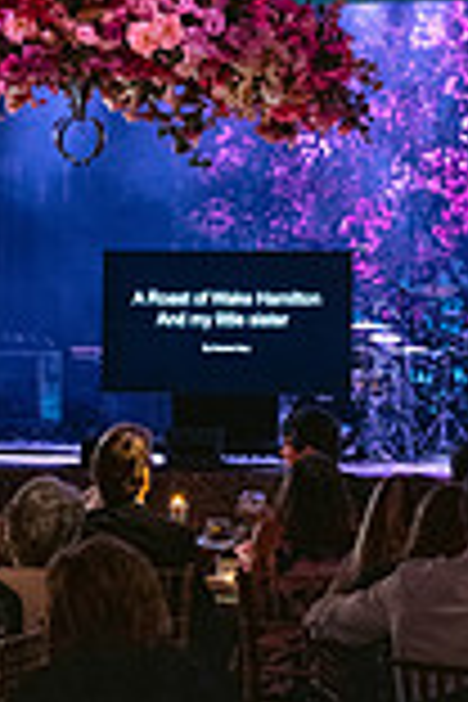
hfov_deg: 9.5
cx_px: 261
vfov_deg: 14.2
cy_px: 207
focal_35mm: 144
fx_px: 2808
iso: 3200
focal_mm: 50
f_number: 5
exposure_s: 1/30
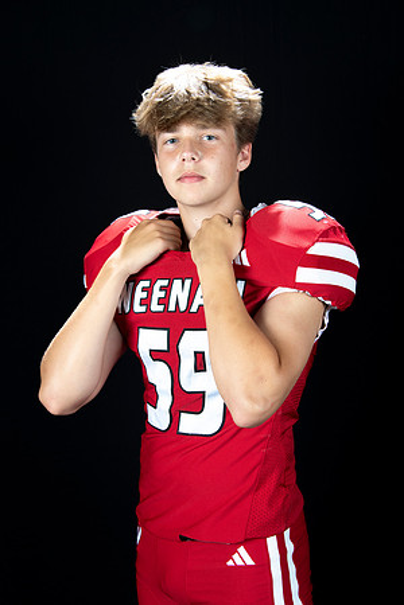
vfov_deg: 32.4
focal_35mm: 62
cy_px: 302
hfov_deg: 21.9
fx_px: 1044
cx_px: 202
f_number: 9
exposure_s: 1/160
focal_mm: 62
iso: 320
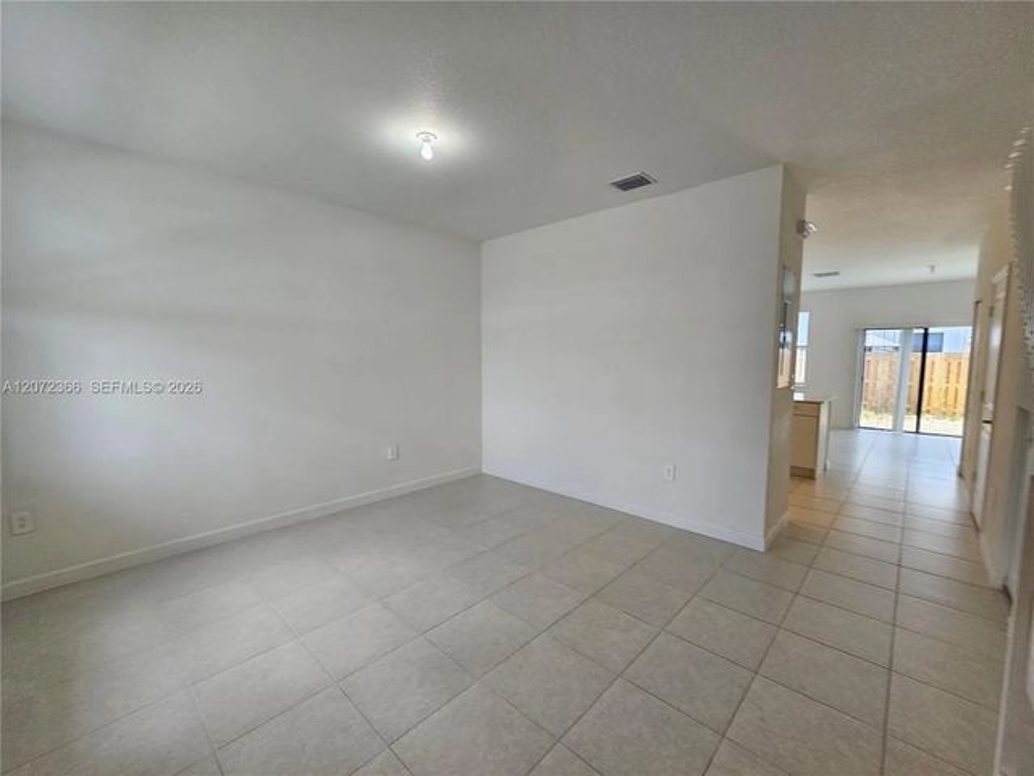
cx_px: 517
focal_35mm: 13
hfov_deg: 106.2
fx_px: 388
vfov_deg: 89.9
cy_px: 388
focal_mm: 2.2
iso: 64
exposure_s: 1/60
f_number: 2.2
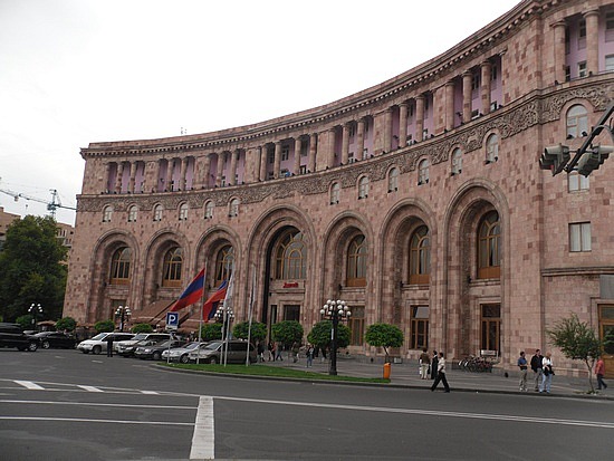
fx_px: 799
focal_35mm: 45
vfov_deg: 32.2
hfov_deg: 42.1
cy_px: 230
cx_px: 307
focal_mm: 6.3
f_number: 8.2
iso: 80
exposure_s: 1/58
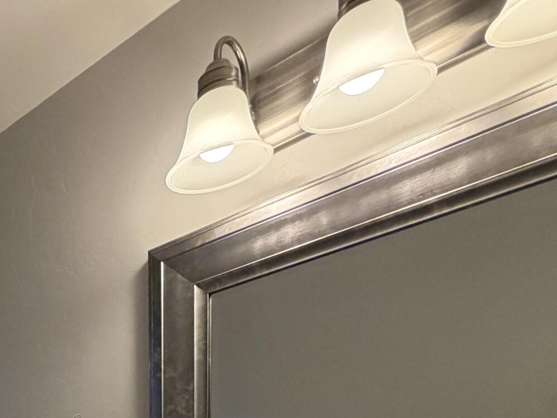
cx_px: -113
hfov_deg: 35.3
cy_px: 605
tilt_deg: -4.5
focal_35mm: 42
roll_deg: +2.9
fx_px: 676
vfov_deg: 26.4
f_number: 2.2
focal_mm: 2.22
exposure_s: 1/60
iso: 250
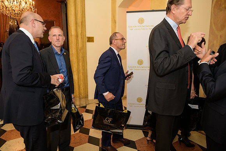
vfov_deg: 49.6
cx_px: 113
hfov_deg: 69.4
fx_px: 163
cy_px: 76
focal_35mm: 26
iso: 1000
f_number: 3.2
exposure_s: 1/100
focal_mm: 26
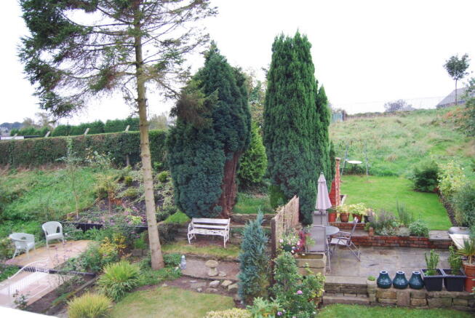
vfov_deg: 48.0
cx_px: 238
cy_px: 159
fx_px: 357
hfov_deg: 67.3
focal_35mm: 27
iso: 360
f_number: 3.5
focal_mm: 18
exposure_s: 1/60
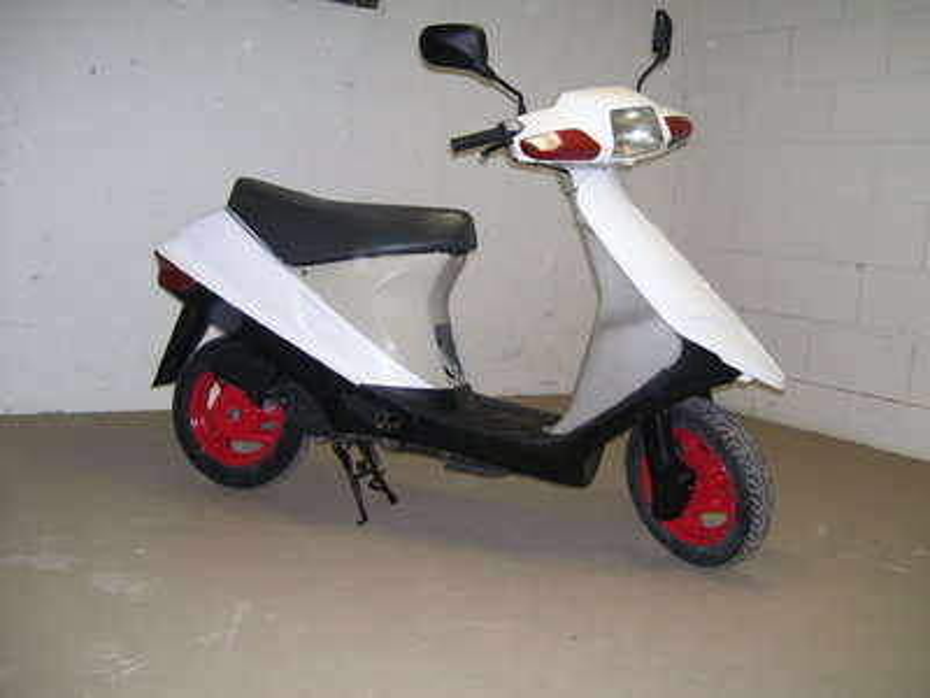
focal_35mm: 37
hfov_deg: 50.1
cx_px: 465
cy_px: 349
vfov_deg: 38.7
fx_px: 994
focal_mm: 6
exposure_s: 1/60
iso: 125
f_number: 2.7
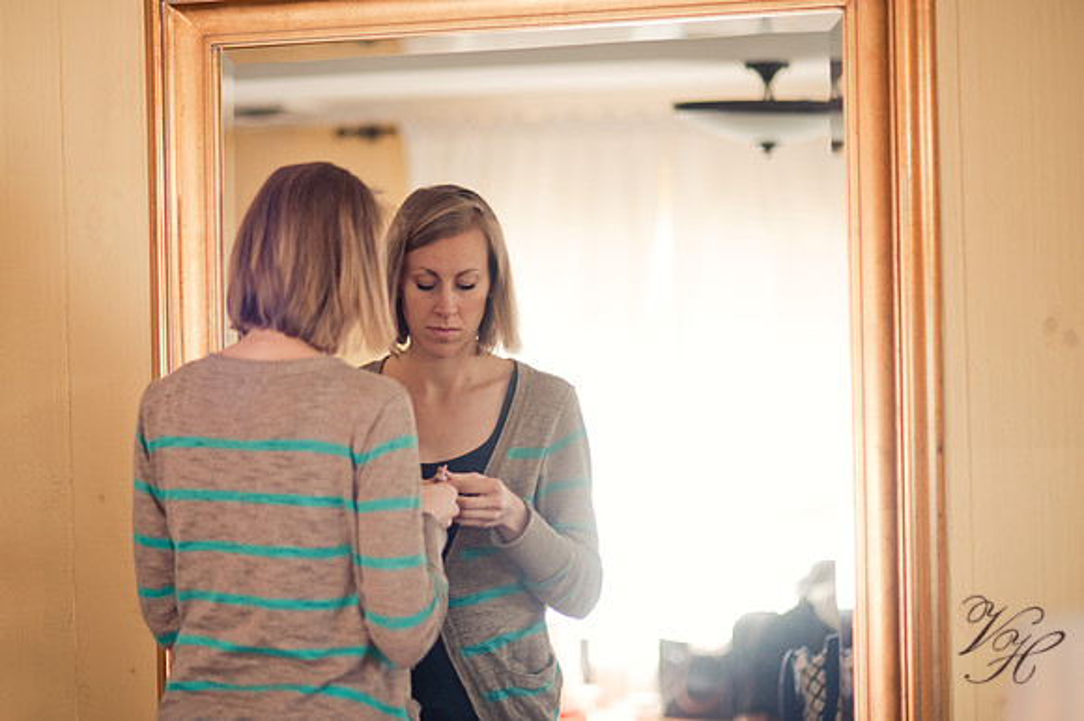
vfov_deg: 16.1
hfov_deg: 23.9
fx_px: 2558
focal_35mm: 85
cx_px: 542
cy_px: 360
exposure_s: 1/125
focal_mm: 85
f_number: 1.8
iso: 200
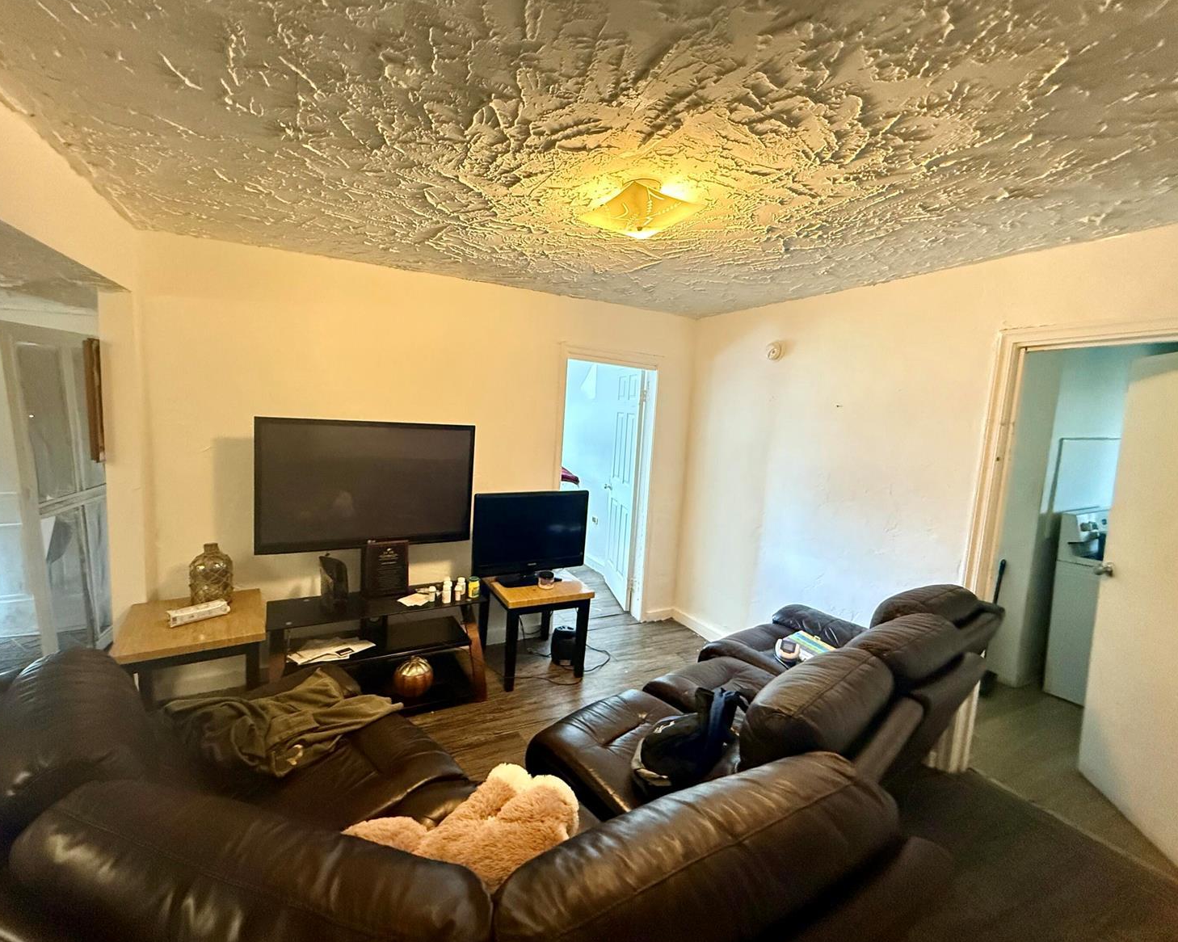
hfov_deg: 96.6
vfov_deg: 84.0
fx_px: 523
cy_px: 465
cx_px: 546
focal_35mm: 15
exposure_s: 1/60
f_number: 2.2
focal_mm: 2.22
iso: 800
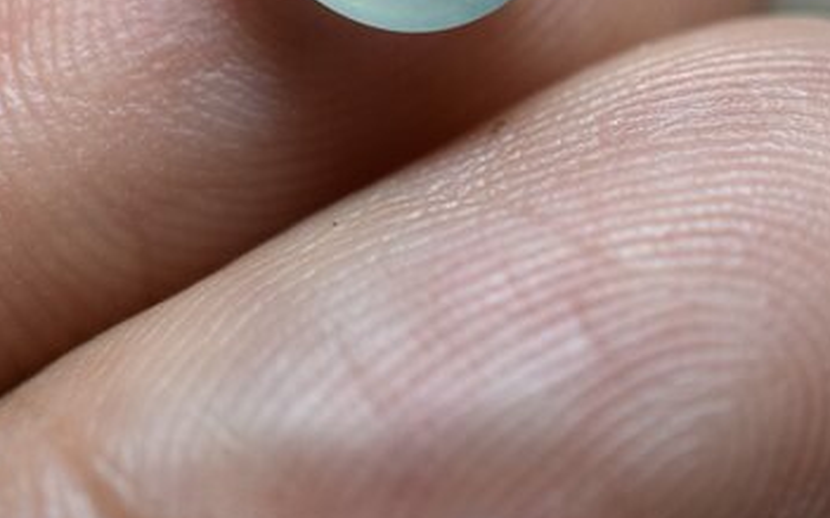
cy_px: -38
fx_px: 3776
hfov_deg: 12.5
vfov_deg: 7.8
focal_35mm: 167
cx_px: 160
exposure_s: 1/125
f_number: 7.1
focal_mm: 40
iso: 400
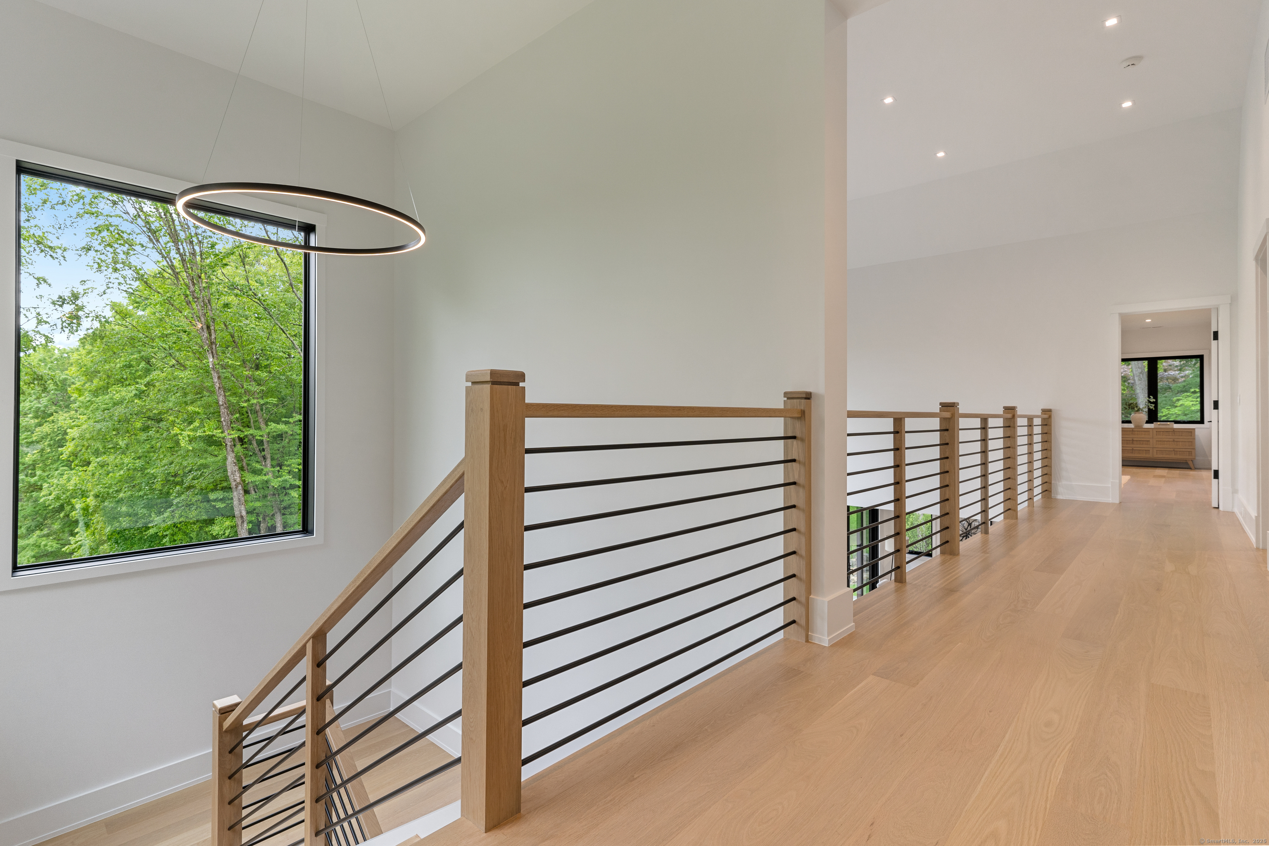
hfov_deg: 93.3
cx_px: 634
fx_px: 599
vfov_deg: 70.4
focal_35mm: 17
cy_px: 423
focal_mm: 17
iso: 320
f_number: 8
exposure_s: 1/10
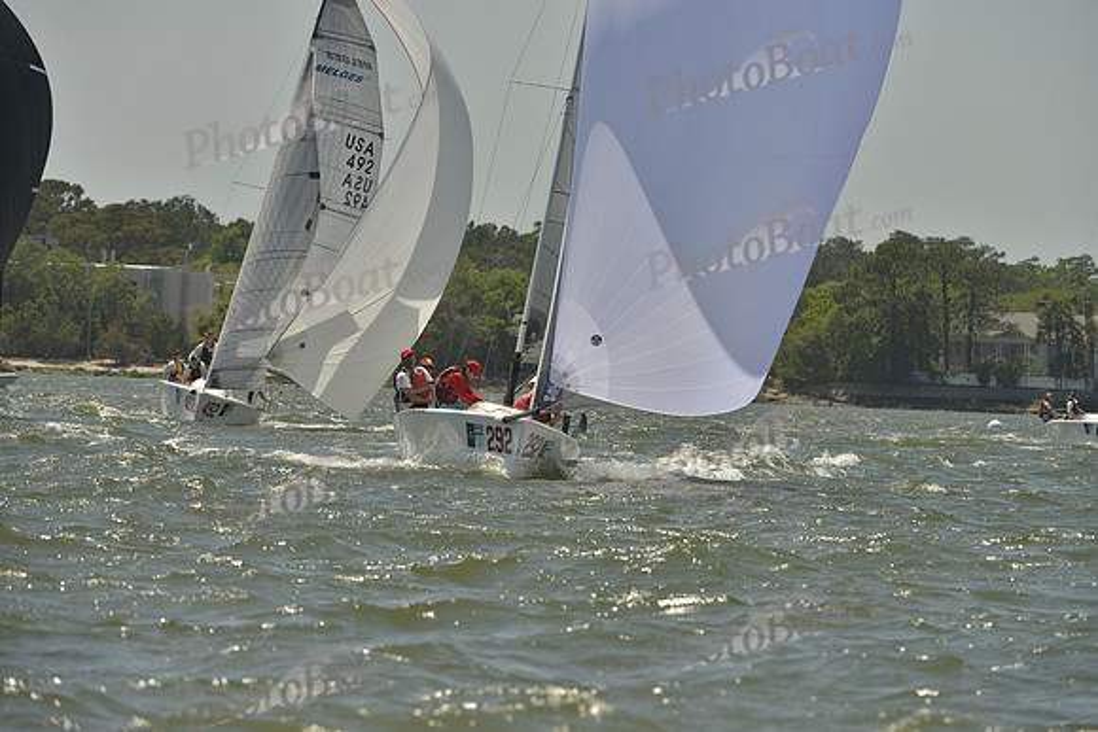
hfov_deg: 6.9
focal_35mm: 300
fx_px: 9152
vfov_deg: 4.6
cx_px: 549
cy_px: 366
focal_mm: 300
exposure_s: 1/1250
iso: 280
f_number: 10
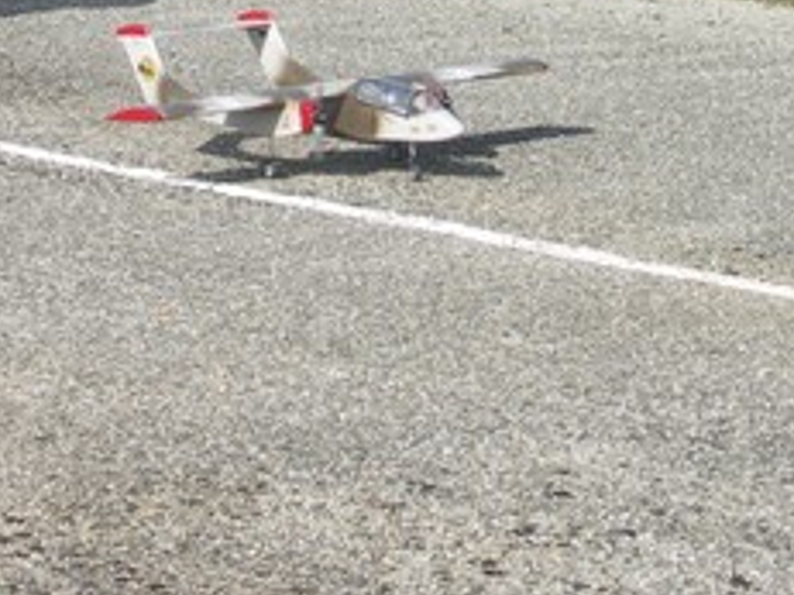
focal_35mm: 232
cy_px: -58
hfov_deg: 8.5
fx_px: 5319
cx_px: 357
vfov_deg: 6.4
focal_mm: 17.3
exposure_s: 1/200
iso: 50
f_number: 5.6
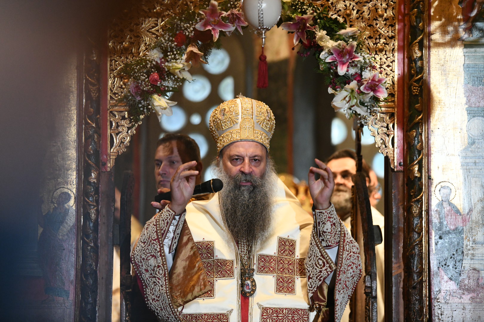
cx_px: 242
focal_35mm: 135
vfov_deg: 10.2
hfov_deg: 15.2
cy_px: 161
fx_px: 1815
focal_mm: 135
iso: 5000
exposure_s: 1/125
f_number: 3.5
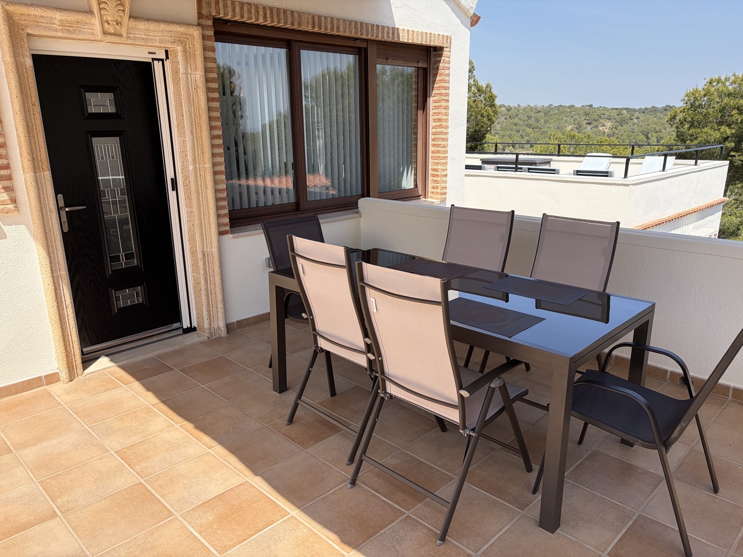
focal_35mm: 26
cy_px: 278
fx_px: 558
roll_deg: +0.8
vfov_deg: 53.1
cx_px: 372
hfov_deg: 67.3
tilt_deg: -15.7
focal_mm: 5.96
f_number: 1.6
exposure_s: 1/2747
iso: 50
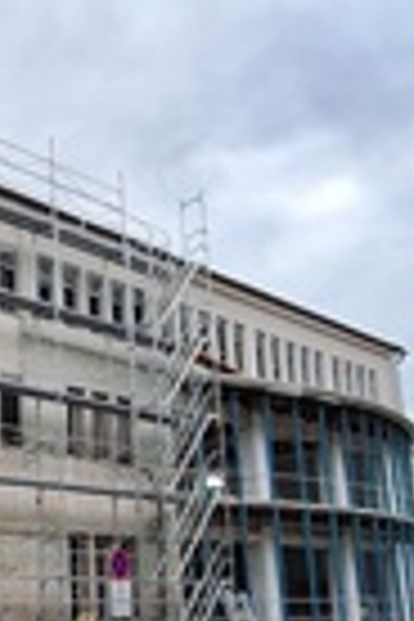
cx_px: -90
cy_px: 428
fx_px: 759
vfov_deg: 43.7
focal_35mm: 44
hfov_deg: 26.8
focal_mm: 1.74
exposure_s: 1/1054
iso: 40
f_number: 2.2
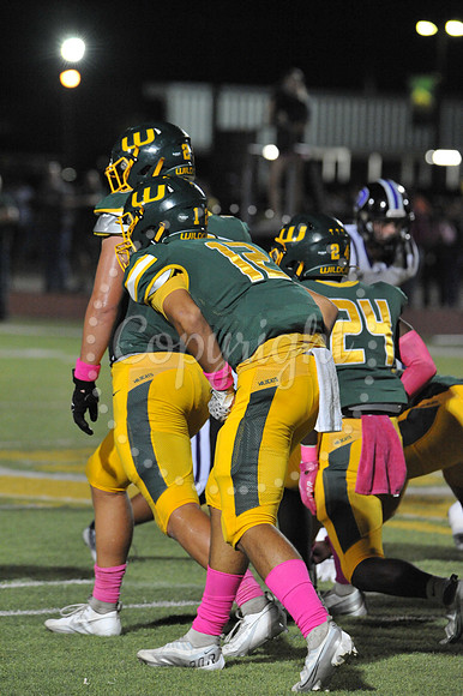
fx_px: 6760
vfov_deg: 5.9
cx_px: 232
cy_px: 348
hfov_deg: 3.9
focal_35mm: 350
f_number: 8
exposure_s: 1/200
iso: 6400
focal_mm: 350
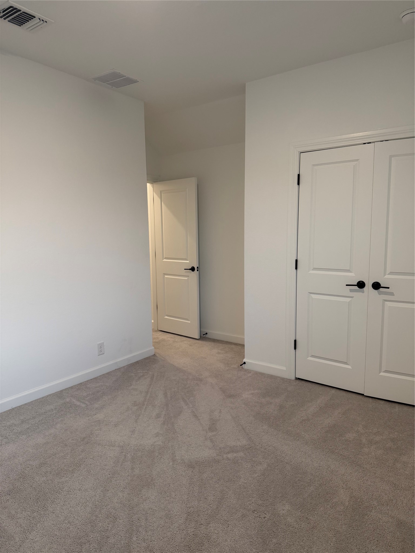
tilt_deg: -6.5
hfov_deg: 56.8
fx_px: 384
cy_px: 276
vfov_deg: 71.6
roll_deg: -0.4
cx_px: 208
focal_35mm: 24
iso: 160
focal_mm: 6.76
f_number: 1.78
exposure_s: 1/60
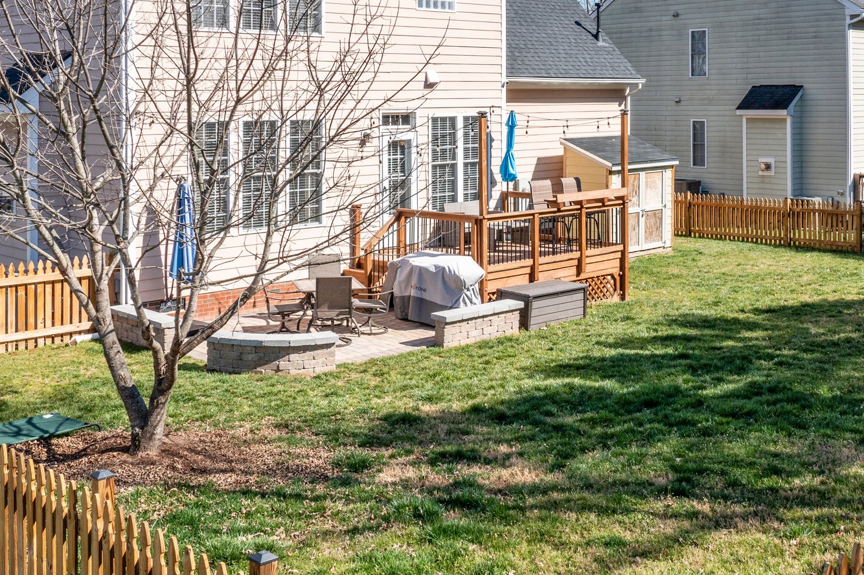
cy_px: 247
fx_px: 1031
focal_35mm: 43
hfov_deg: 45.3
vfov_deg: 31.1
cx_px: 488
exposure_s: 1/400
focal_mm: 10.26
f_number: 5.6
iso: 100
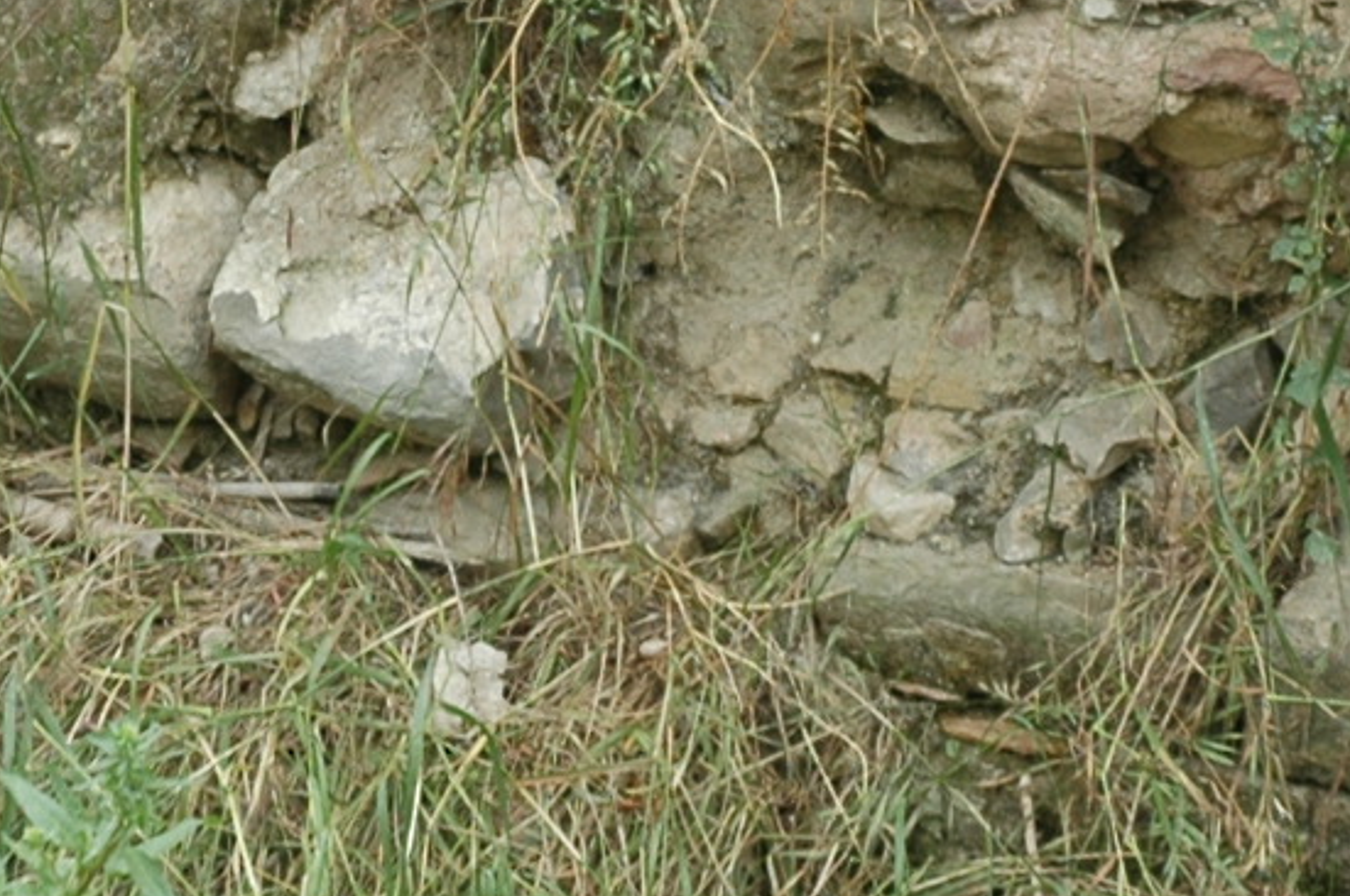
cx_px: 654
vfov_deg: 5.6
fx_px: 9139
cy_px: 125
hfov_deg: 8.4
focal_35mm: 244
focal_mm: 40
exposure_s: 1/160
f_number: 6.3
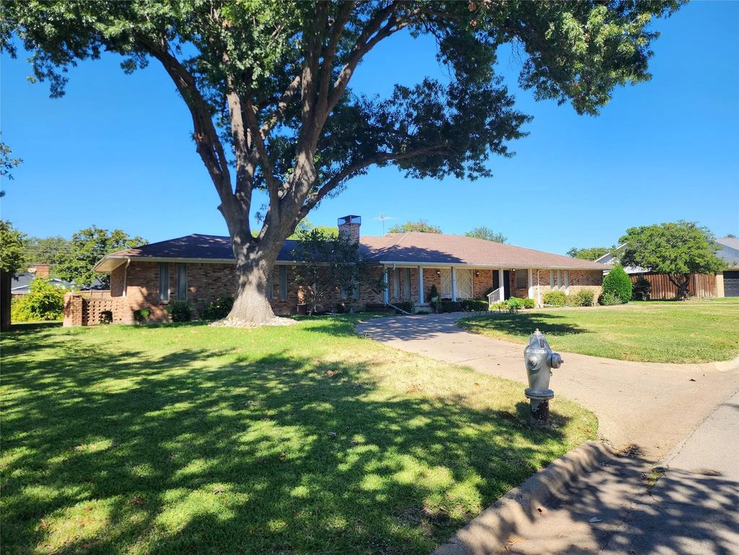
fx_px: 491
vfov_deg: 58.9
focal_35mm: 23
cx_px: 370
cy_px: 278
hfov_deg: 73.9
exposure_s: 1/553
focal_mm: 6.4
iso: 12
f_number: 1.8
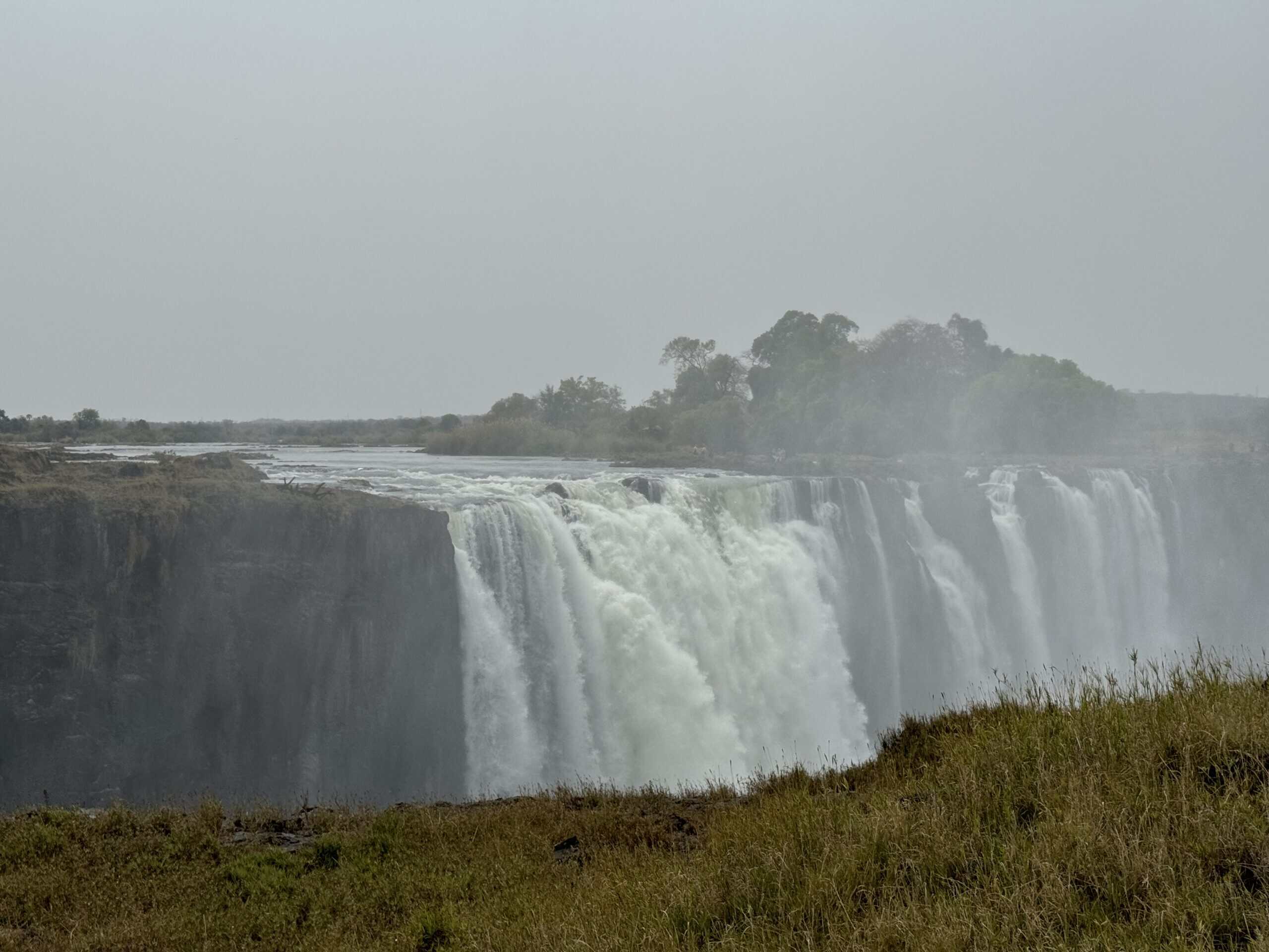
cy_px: 476
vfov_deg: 30.3
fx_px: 1760
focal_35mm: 48
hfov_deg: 39.7
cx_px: 634
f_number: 1.78
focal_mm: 6.76
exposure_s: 1/10526
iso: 64
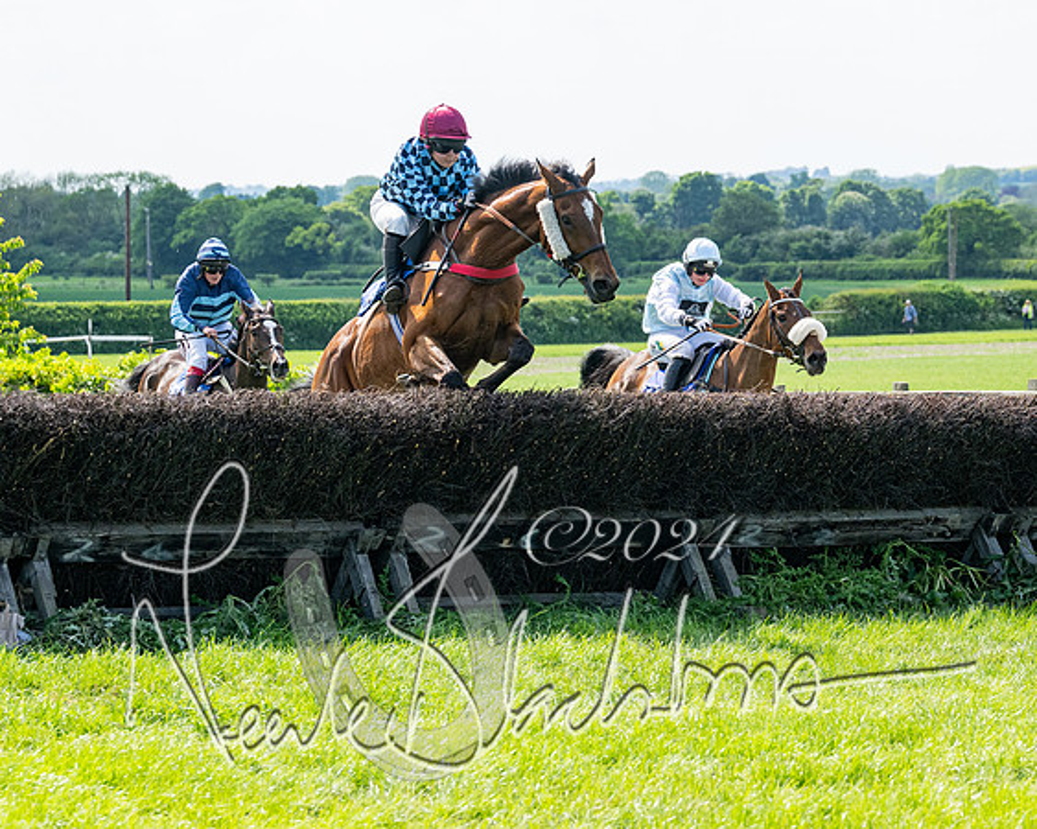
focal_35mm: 127
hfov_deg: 15.1
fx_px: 3908
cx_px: 560
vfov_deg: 12.1
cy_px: 425
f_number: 4
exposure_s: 1/3200
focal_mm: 70
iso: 400
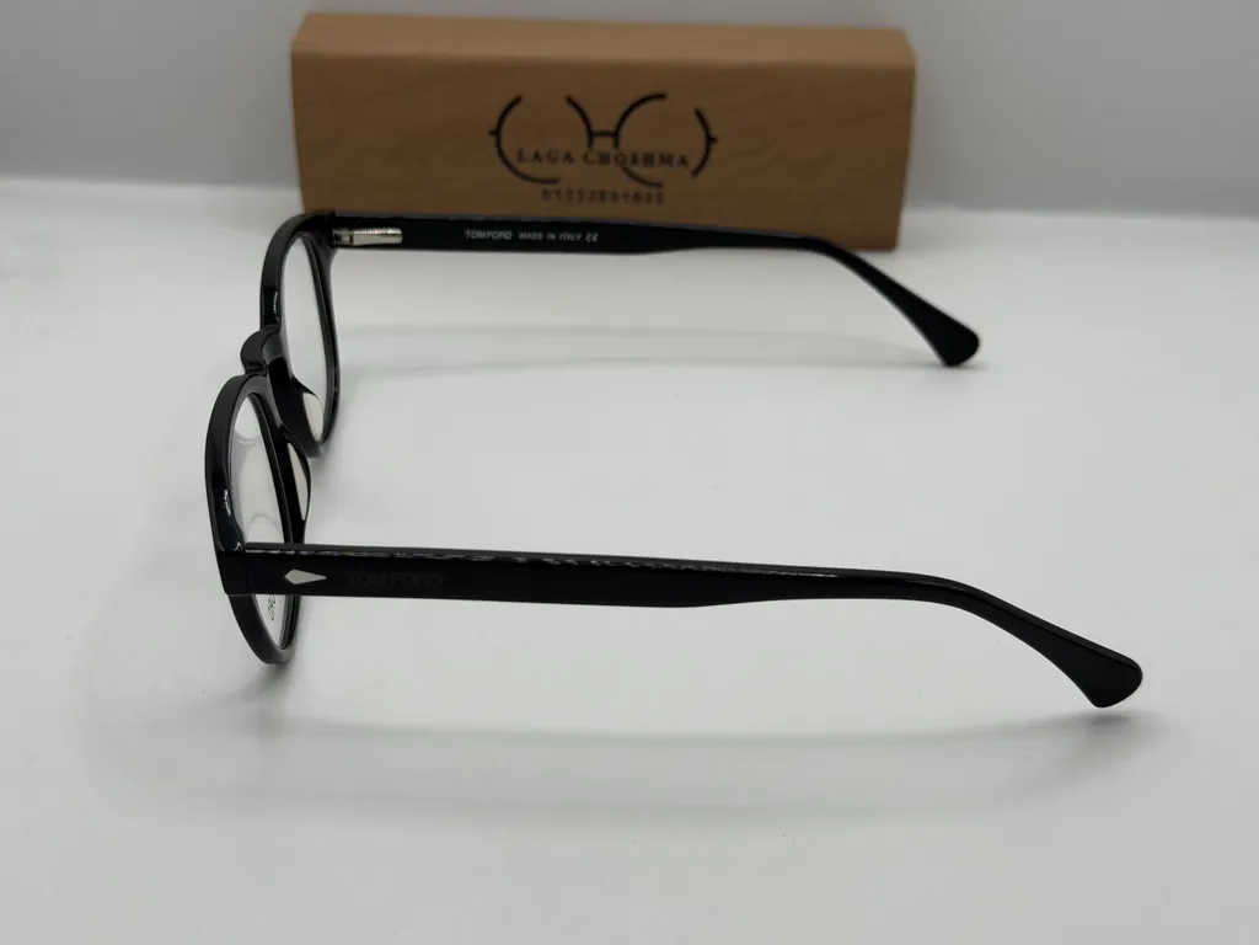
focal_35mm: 48
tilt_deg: -28.2
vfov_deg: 30.3
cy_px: 472
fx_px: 1746
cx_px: 630
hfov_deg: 39.7
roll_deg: -0.5
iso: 80
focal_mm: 6.76
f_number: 1.78
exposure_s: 1/762
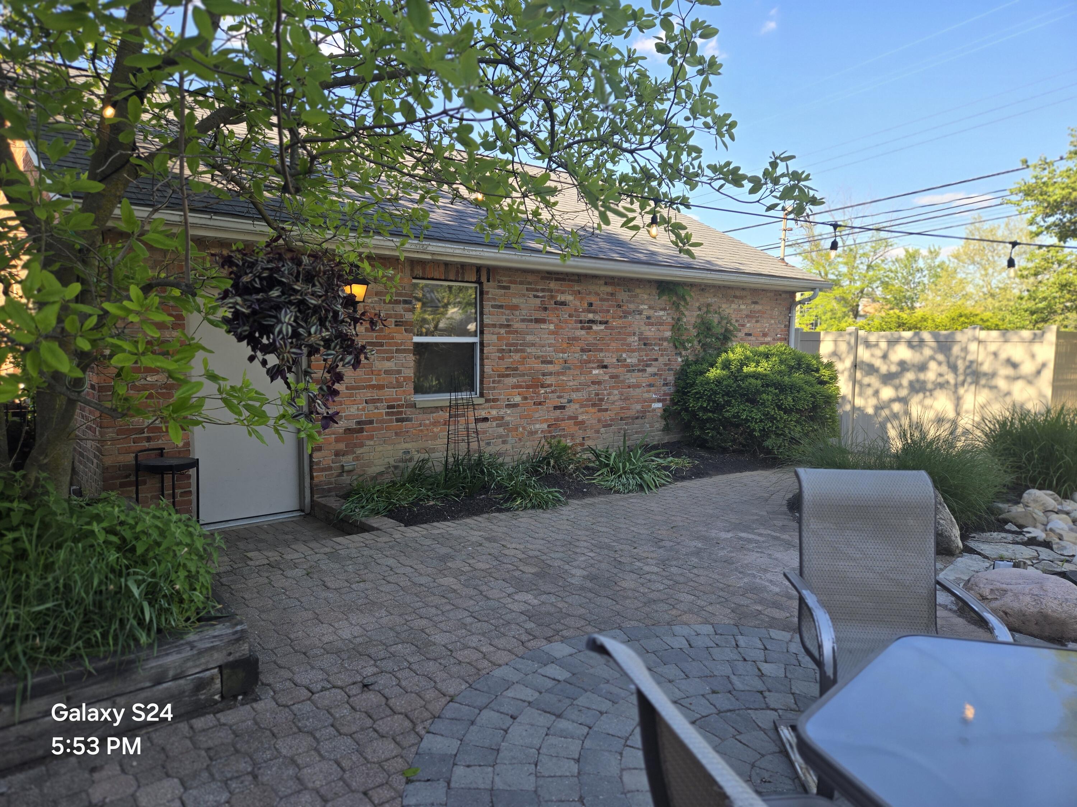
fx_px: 716
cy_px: 404
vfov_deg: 58.9
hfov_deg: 73.9
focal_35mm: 23
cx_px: 538
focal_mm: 5.4
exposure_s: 1/547
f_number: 1.8
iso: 25
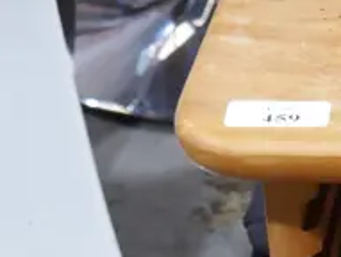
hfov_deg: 8.5
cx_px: 769
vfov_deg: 6.7
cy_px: 549
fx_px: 2112
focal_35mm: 214
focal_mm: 20
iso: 800
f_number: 4.4
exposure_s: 1/60
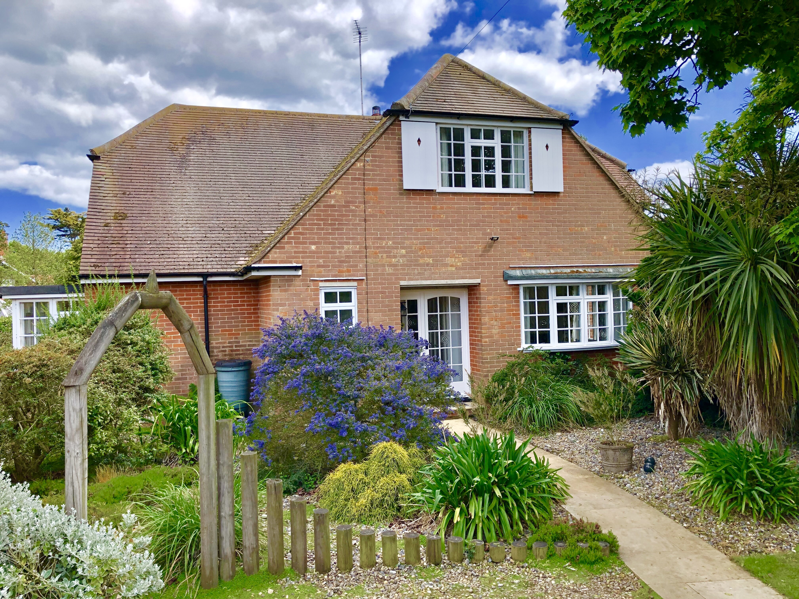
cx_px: 400
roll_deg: +1.9
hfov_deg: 63.4
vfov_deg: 49.7
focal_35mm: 28
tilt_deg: +1.3
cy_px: 300
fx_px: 646
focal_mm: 3.99
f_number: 1.8
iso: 20
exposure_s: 1/657
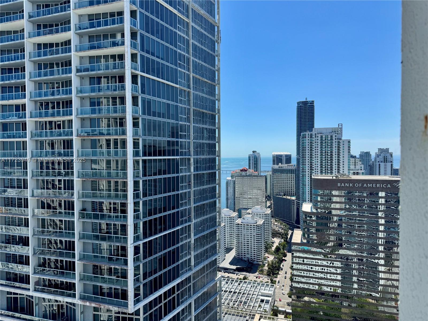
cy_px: 160
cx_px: 214
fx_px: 297
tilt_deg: -1.4
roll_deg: +0.5
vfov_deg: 56.8
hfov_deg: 71.6
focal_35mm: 24
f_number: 1.78
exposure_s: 1/5814
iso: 80
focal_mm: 6.76
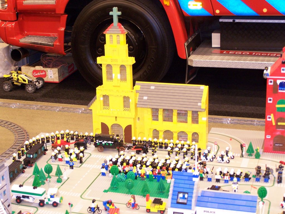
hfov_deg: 28.2
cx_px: 142
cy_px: 107
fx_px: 568
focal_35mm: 69
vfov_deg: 21.3
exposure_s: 1/4
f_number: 3.2
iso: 140
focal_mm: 11.5
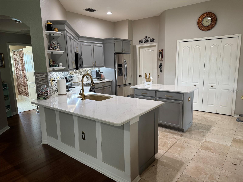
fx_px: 168
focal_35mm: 24
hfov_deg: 71.6
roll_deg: +1.5
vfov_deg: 56.8
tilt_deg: -9.4
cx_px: 122
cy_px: 91
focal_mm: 6.76
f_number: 1.78
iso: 160
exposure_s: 1/60
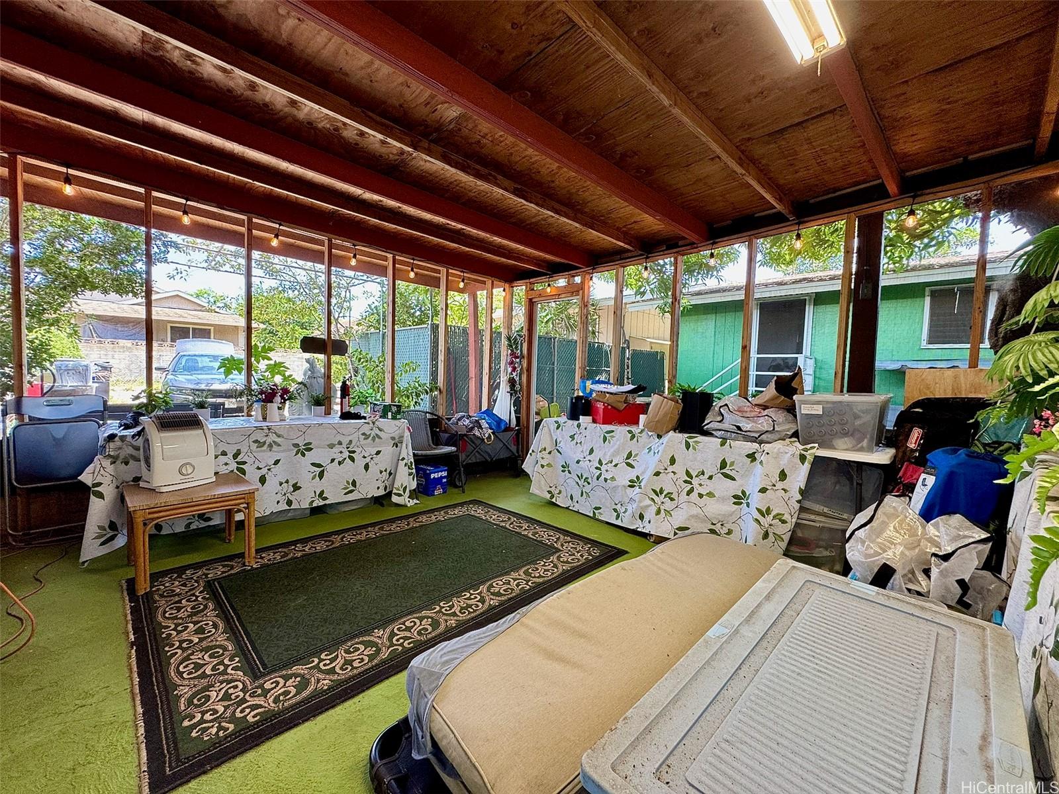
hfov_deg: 102.1
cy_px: 397
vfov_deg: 85.7
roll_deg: -2.1
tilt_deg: -3.7
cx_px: 530
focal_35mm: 14
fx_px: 428
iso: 160
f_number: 2.2
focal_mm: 2.22
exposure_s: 1/60
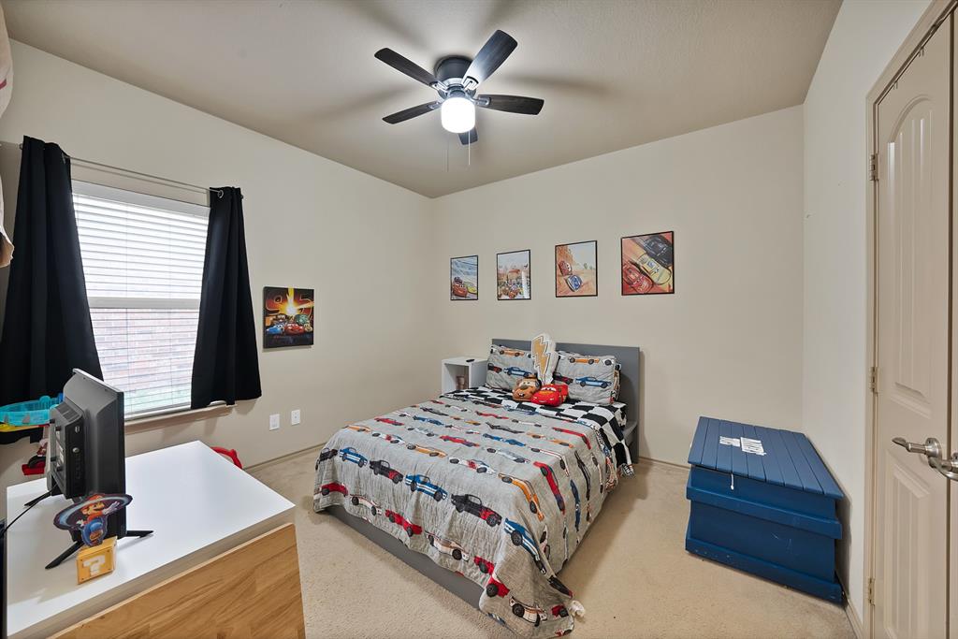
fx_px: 319
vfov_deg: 90.0
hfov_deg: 112.6
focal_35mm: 12
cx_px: 479
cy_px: 320
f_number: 9
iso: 640
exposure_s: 1/1.25
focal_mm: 12
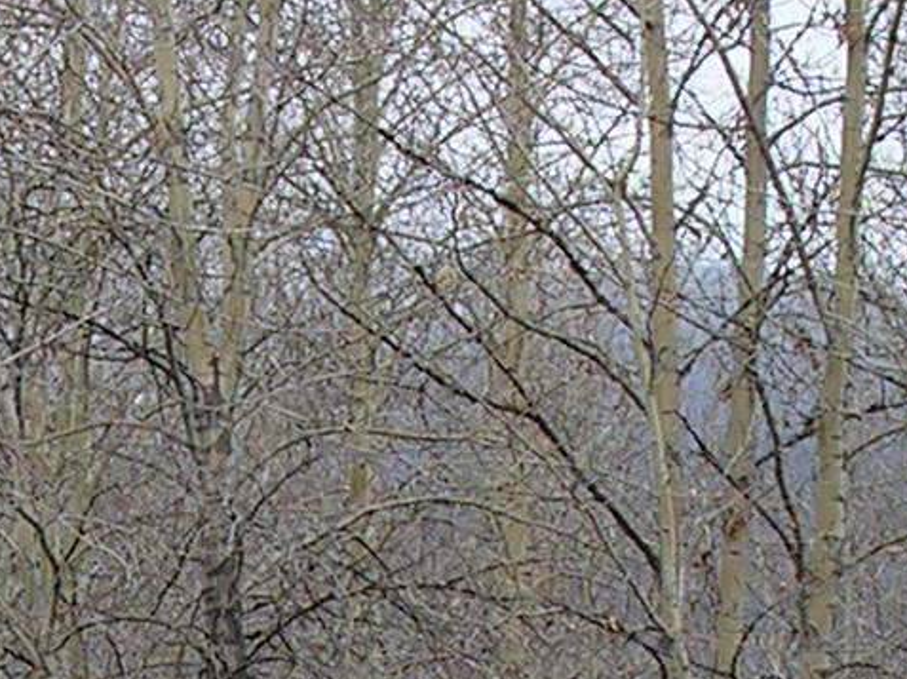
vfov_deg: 4.7
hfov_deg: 6.3
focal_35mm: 315
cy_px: 1075
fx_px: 8247
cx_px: 80
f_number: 3.8
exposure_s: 1/56.5
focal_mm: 11.8
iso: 50
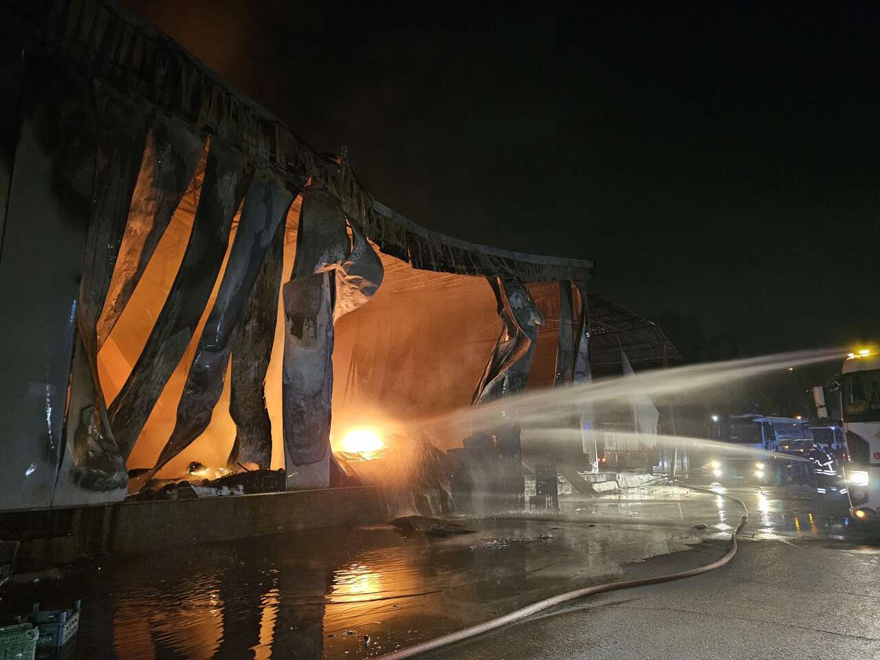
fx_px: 585
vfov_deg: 58.9
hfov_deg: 73.9
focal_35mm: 23
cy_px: 330
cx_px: 440
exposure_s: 1/25
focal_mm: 6.3
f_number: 1.7
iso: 800
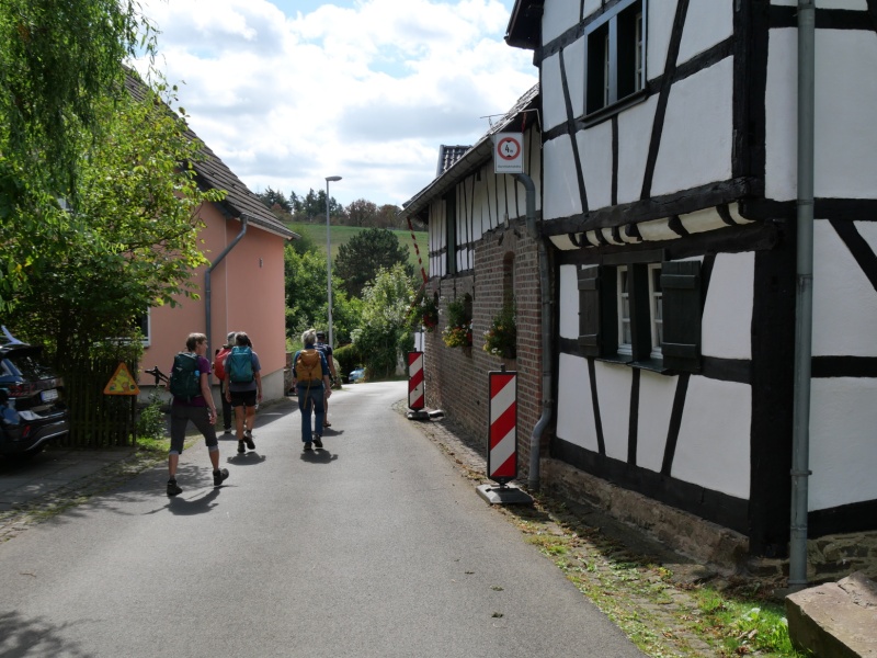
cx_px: 438
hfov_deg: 44.8
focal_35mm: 42
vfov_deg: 34.3
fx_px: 1064
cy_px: 329
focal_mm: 21
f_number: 7.1
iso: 200
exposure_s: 1/400
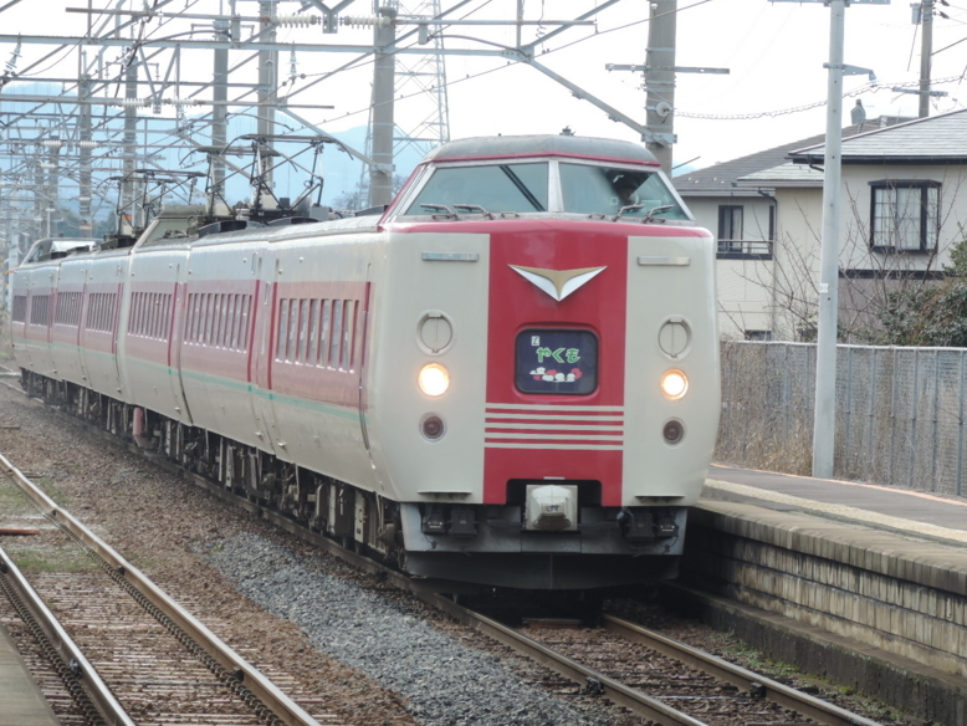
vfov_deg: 4.5
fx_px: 9333
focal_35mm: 334
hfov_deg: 5.9
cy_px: 370
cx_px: 482
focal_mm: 57.9
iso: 125
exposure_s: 1/200
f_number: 4.8
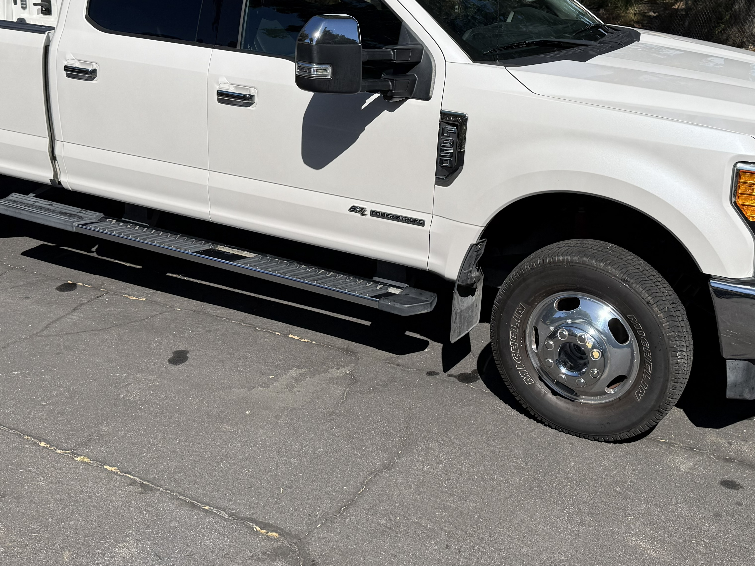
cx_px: 407
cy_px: 113
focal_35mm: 45
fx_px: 982
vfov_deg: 31.4
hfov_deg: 42.0
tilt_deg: -15.8
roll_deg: +1.1
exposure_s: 1/7353
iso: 80
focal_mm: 6.76
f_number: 1.78
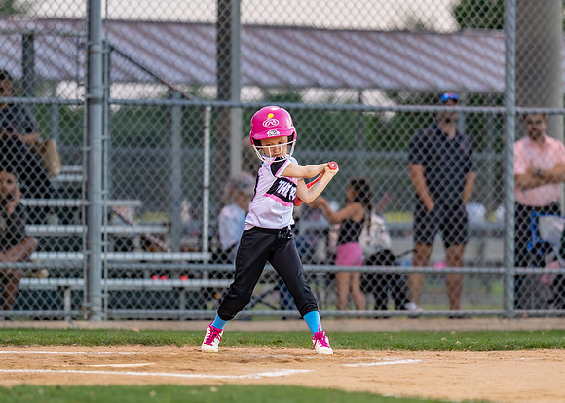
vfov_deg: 4.8
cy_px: 207
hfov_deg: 6.7
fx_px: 4826
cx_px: 291
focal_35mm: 301
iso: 2000
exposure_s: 1/1250
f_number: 1.8
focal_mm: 135
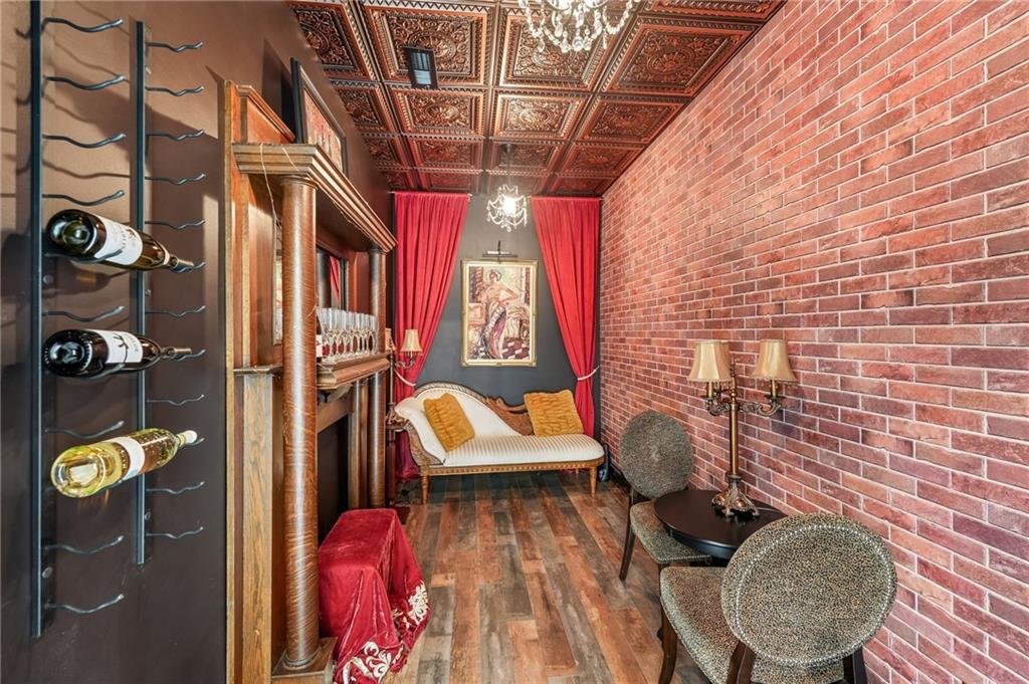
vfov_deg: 78.7
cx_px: 514
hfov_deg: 102.0
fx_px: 417
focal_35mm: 15
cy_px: 342
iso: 640
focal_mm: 14.6
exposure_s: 2
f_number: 8
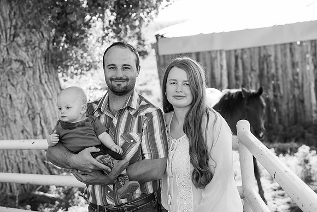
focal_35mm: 70
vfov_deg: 19.5
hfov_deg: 28.8
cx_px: 158
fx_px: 617
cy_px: 106
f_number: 5
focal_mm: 70
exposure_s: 1/160
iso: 160
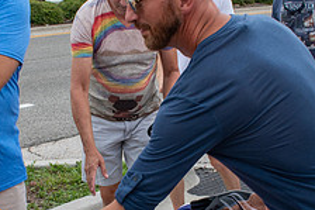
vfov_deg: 19.3
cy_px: 160
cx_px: 139
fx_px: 612
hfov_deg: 28.8
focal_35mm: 70
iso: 400
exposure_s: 1/200
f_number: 7.1
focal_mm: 18
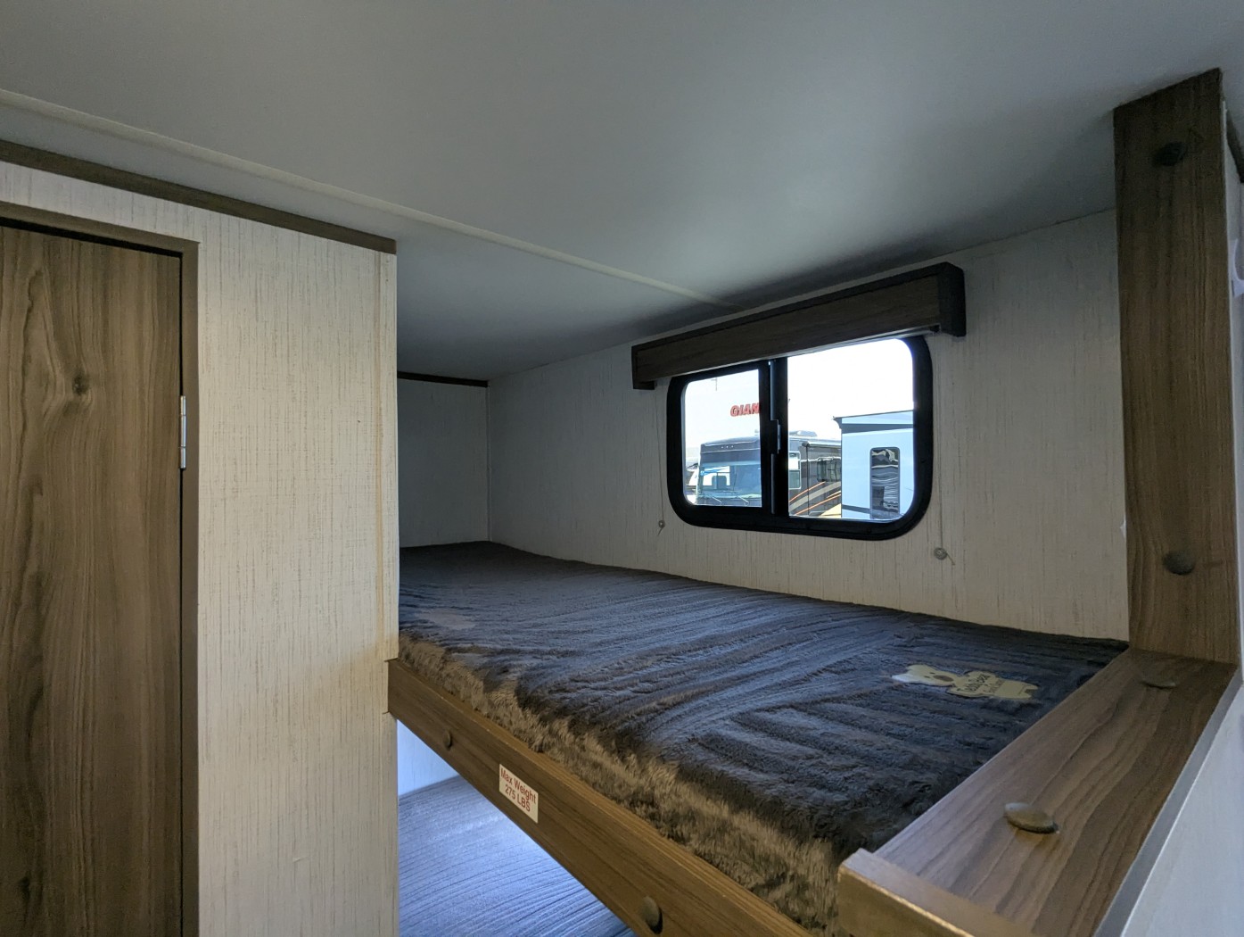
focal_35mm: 16
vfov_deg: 78.2
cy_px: 468
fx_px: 576
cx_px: 622
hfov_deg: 94.4
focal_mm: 2.35
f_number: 2.2
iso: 240
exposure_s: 1/171
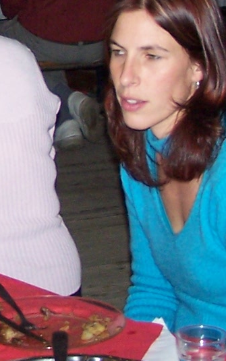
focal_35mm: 154
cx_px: -136
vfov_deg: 13.4
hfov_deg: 8.3
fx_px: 1518
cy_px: 5
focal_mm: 6.3
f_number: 2.8
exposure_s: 1/60
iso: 140
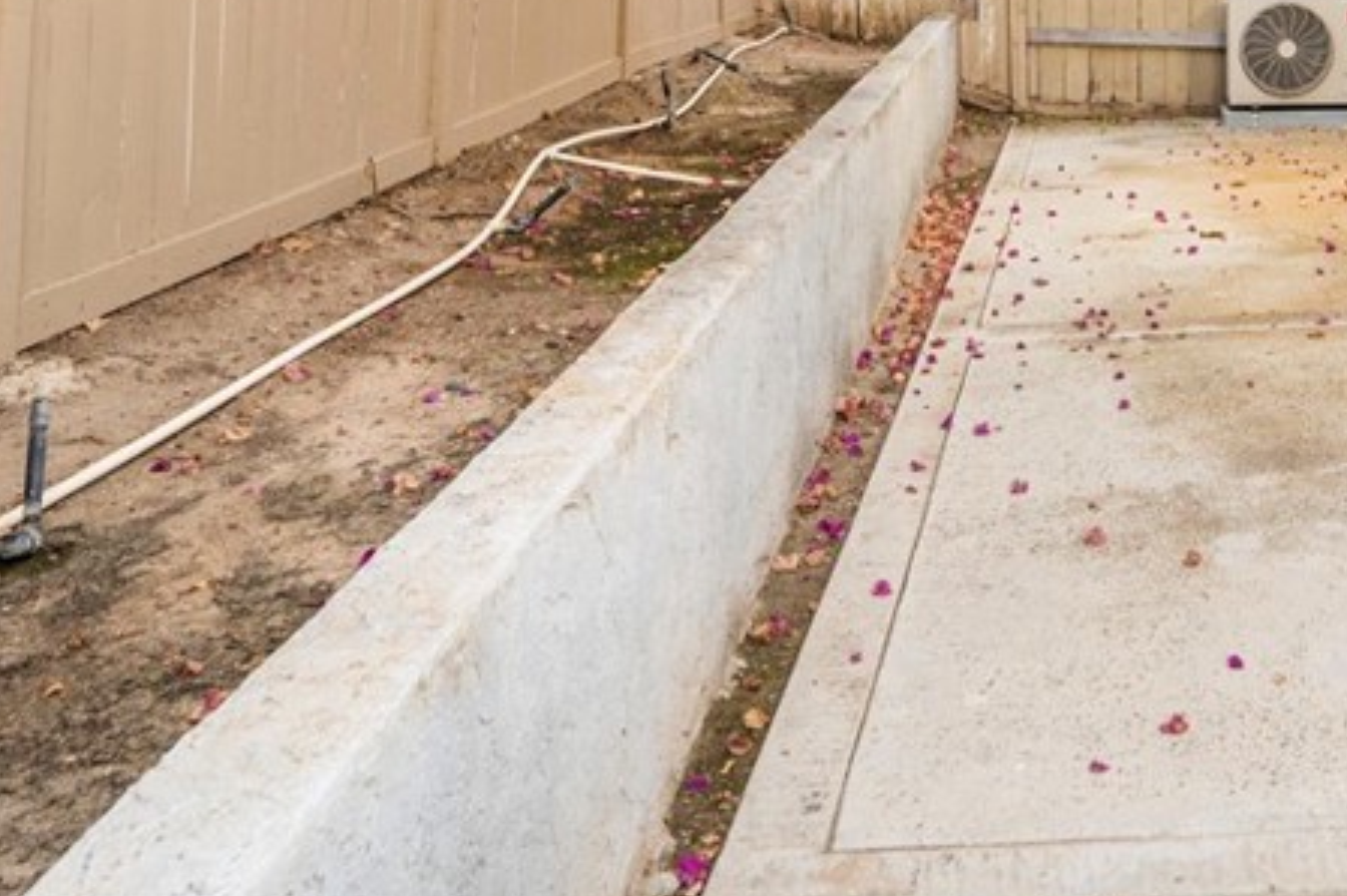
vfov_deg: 25.5
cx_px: 1227
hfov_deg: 37.5
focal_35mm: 49
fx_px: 1837
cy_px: -80
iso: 400
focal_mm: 21.5
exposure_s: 1/25
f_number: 7.1
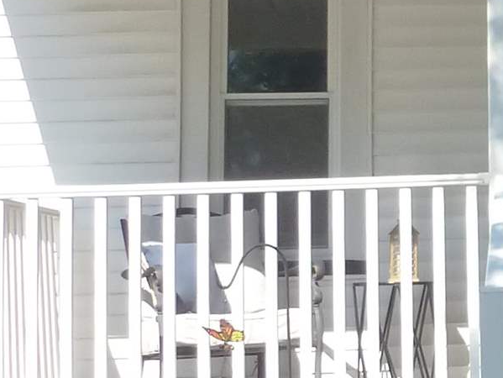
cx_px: 823
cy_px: 82
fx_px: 1788
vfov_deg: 12.0
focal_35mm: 123
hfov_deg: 14.6
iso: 160
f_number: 3.3
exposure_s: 1/640
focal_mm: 4.3
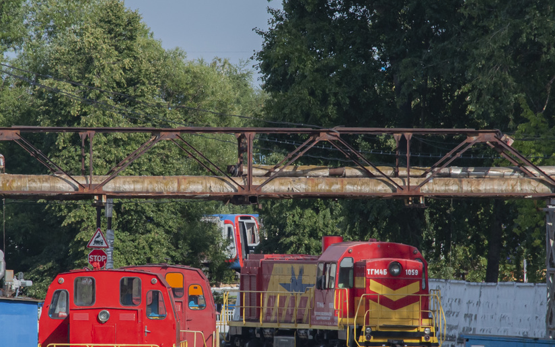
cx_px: 275
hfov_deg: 6.4
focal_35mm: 328
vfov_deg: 4.0
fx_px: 4957
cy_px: 238
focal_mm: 135
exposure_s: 1/800
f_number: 9
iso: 400
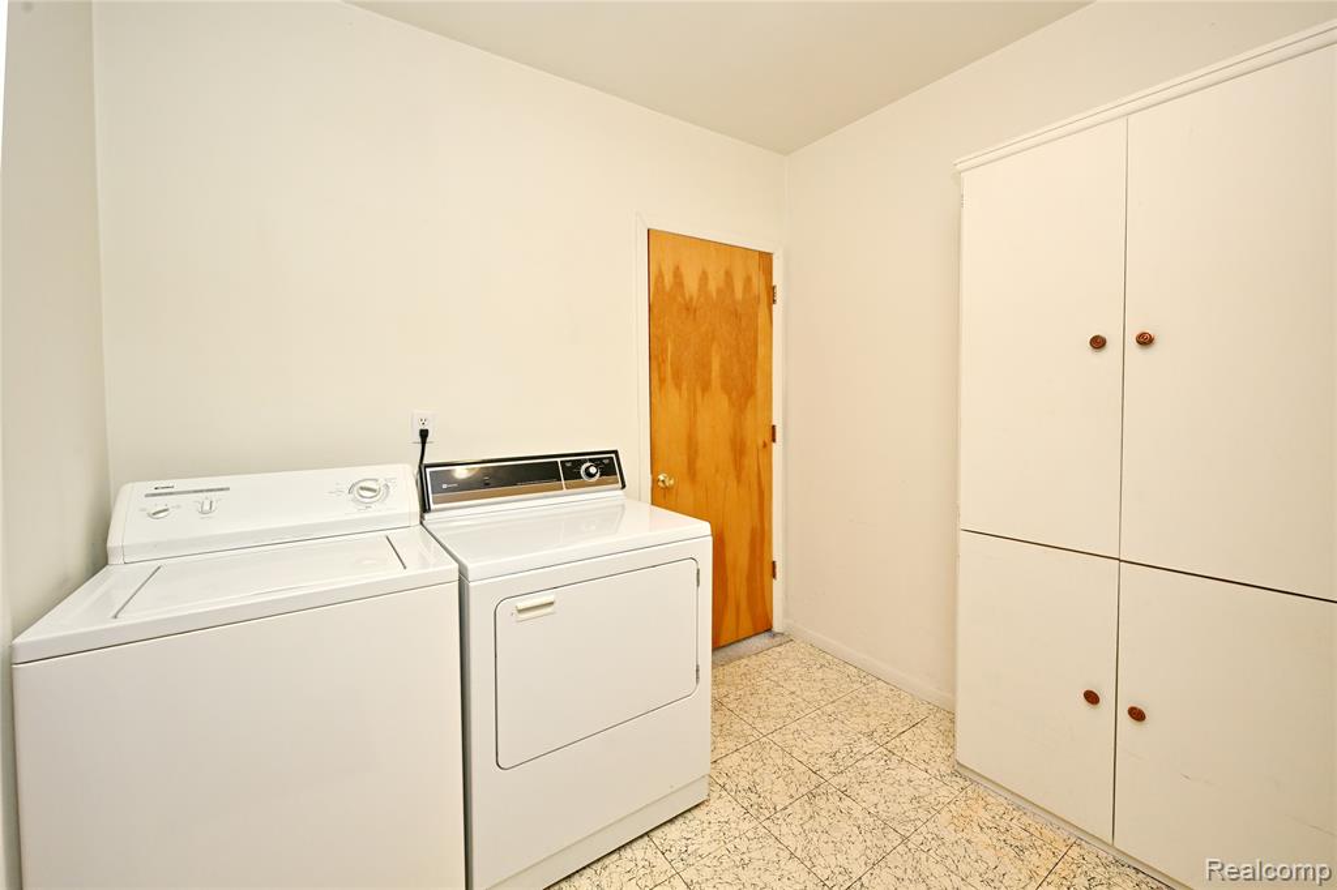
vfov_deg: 81.2
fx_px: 520
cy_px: 445
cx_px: 668
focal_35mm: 14
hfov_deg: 104.3
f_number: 9
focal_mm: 14
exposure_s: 1/60
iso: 320
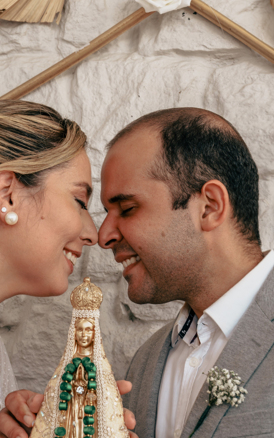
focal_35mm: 74
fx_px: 884
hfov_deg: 17.6
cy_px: 243
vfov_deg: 27.8
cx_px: 100
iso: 400
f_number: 7.1
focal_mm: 39
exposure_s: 1/125
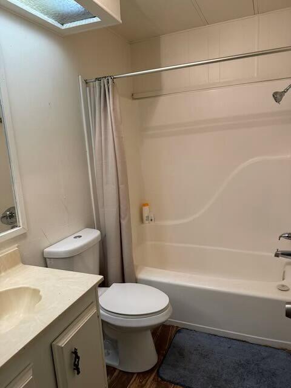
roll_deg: +4.4
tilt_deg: -9.5
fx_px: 269
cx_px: 146
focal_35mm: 24
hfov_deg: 56.8
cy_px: 194
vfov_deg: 71.6
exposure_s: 1/60
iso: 125
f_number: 1.78
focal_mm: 6.76
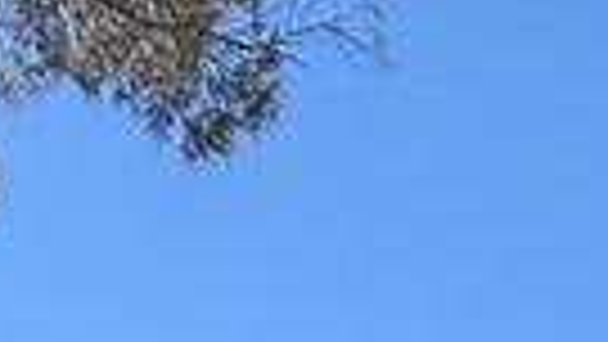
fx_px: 1870
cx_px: 662
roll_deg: -0.1
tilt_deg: +9.9
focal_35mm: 116
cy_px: 1436
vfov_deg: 7.2
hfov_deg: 17.8
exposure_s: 1/494
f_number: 2.2
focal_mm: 2.22
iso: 50
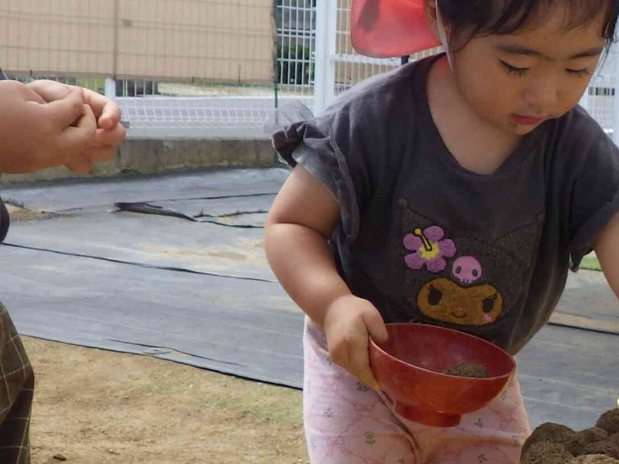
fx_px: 1395
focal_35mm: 78
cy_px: 300
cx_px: 735
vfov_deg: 18.9
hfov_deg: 23.0
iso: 125
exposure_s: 1/500
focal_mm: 5
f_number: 4.2
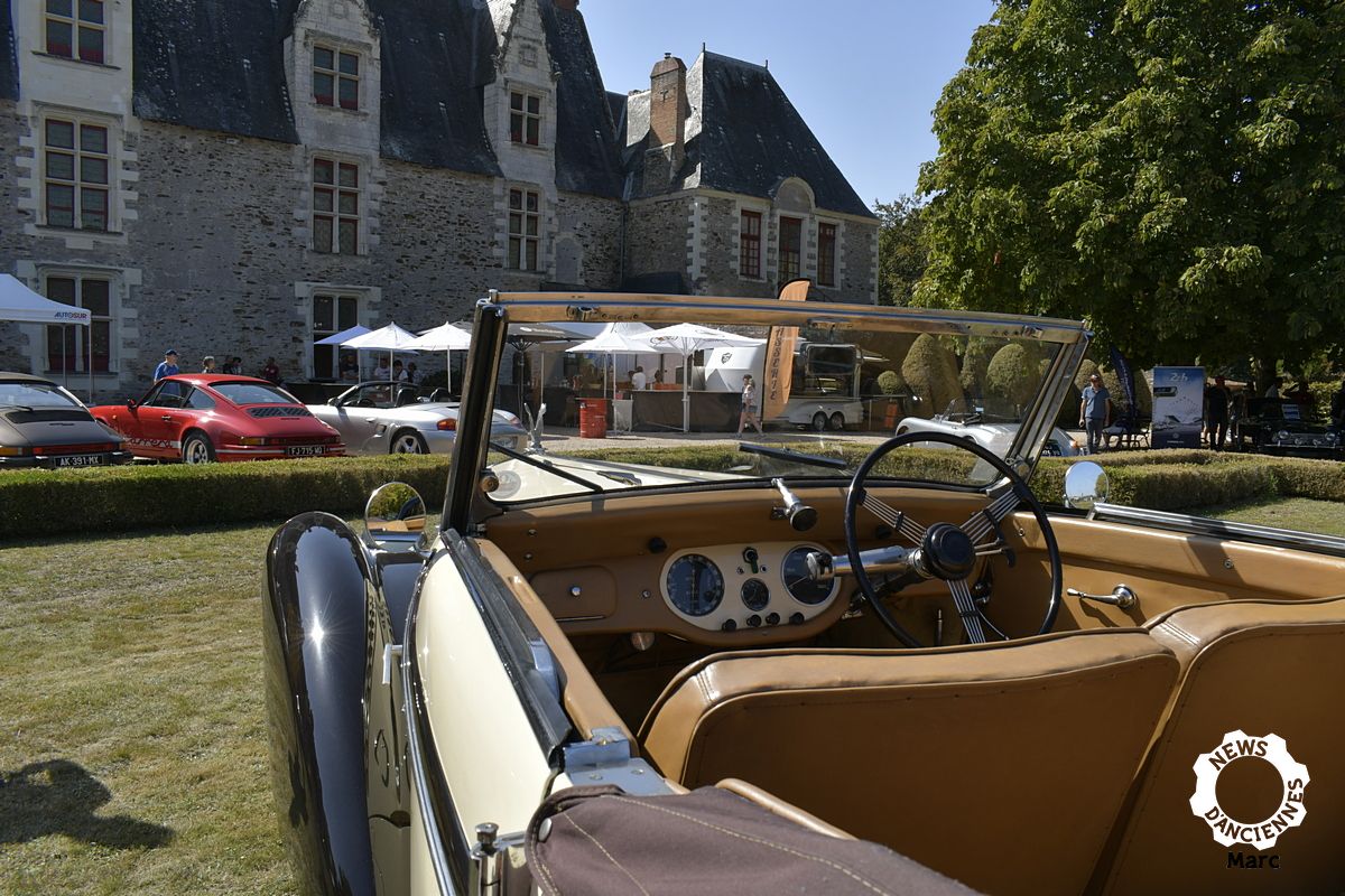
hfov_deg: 67.4
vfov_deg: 47.9
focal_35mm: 27
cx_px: 672
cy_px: 448
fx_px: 1009
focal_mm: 18
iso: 100
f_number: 13
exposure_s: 1/160
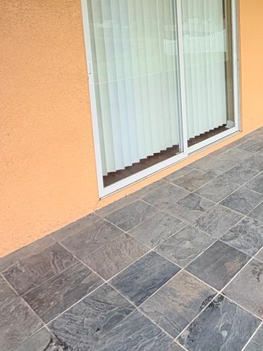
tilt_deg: -6.6
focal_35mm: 31
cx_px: 285
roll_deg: +0.2
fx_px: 314
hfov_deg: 38.2
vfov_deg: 53.7
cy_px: 62
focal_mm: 2.22
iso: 320
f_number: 2.2
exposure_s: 1/121
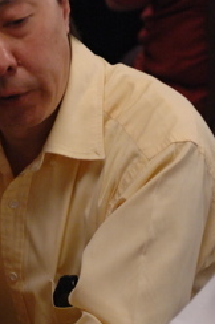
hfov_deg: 4.9
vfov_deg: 7.4
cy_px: 269
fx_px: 2510
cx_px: -1
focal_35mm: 279
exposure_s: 1/60
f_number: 4.5
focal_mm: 65
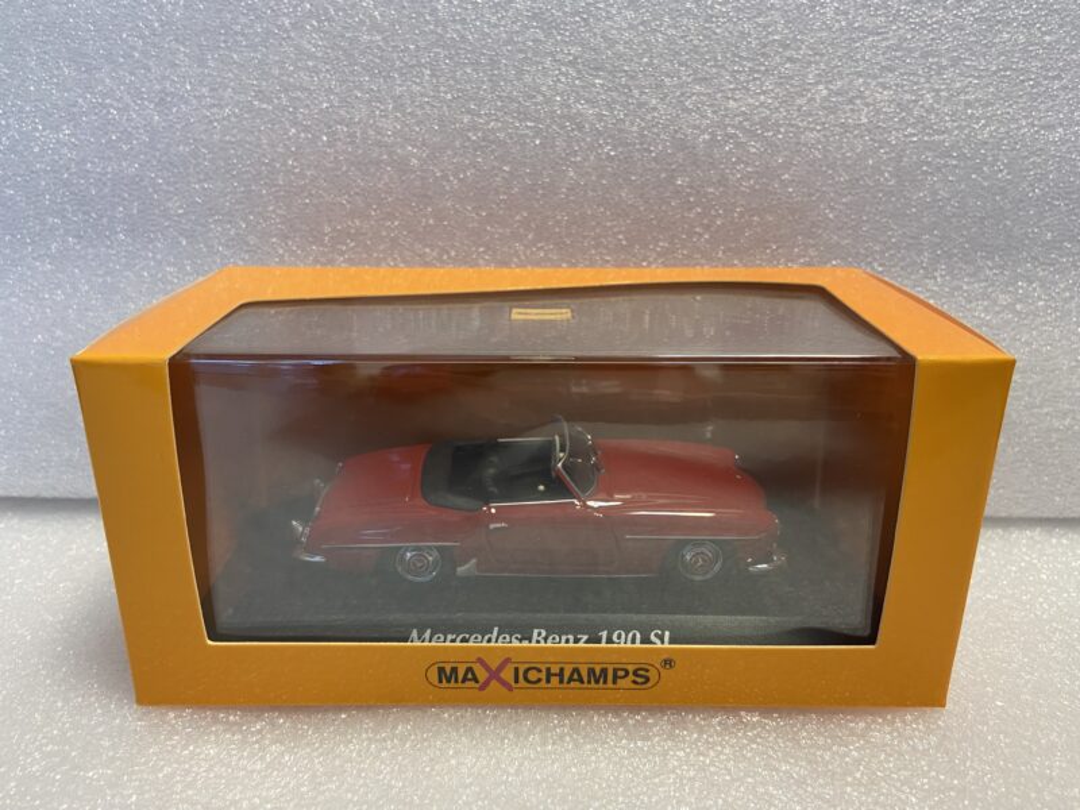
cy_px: 405
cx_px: 540
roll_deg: +0.1
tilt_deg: -20.6
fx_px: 811
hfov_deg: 67.3
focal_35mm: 26
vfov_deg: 53.1
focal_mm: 4.25
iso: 80
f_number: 1.8
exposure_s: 1/50
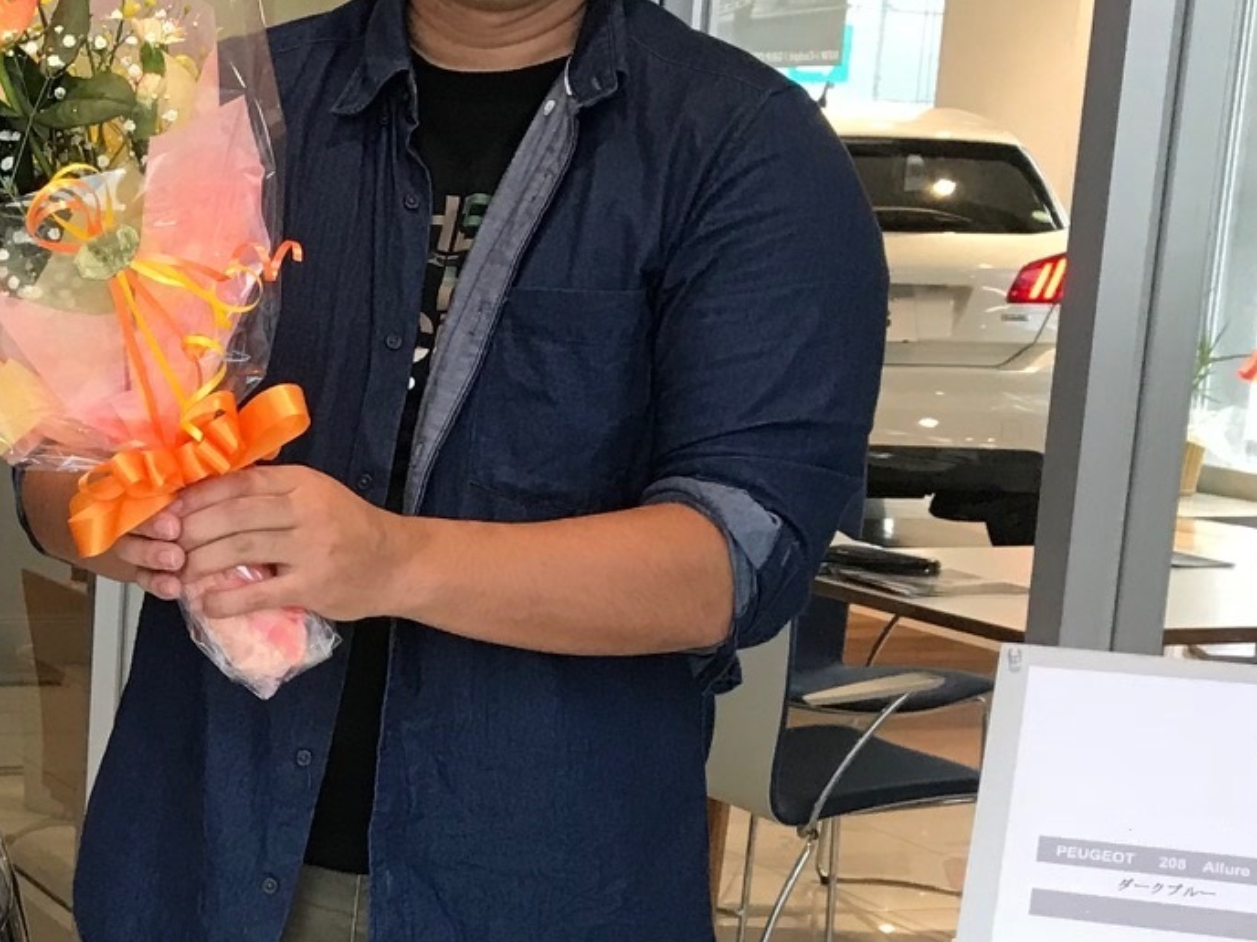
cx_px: -298
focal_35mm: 82
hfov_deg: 21.9
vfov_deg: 17.8
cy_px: 812
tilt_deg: -11.1
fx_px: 2978
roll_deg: -1.3
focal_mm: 3.99
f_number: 1.8
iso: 25
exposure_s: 1/30
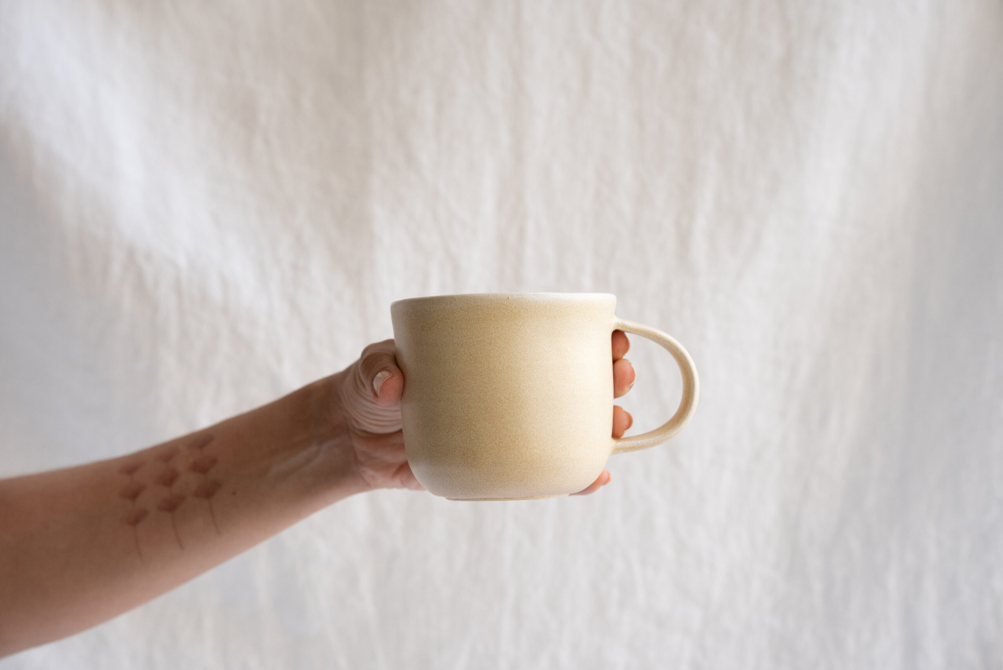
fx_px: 2369
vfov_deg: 16.1
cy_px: 335
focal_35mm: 85
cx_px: 502
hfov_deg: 23.9
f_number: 5.6
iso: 640
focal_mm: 85
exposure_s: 1/200
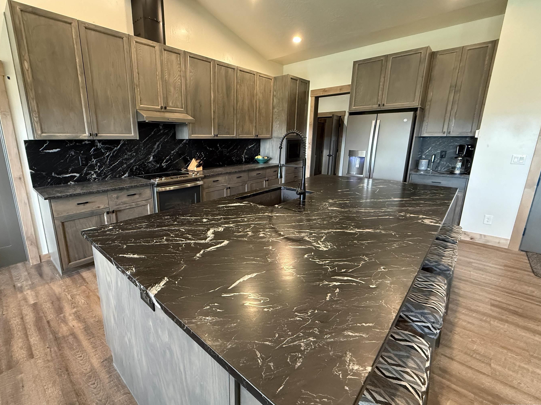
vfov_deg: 78.1
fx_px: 250
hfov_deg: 94.0
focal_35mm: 16
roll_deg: +0.3
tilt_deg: -13.4
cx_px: 236
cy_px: 196
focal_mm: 2.22
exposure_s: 1/60
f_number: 2.2
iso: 640
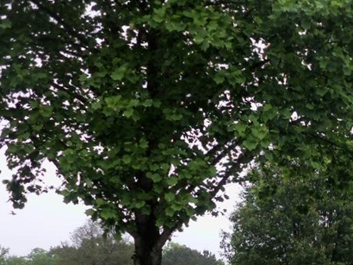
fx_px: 968
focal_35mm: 95
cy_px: 327
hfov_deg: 19.9
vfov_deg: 15.0
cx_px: 368
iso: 100
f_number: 3.5
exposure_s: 1/160
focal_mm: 6.3
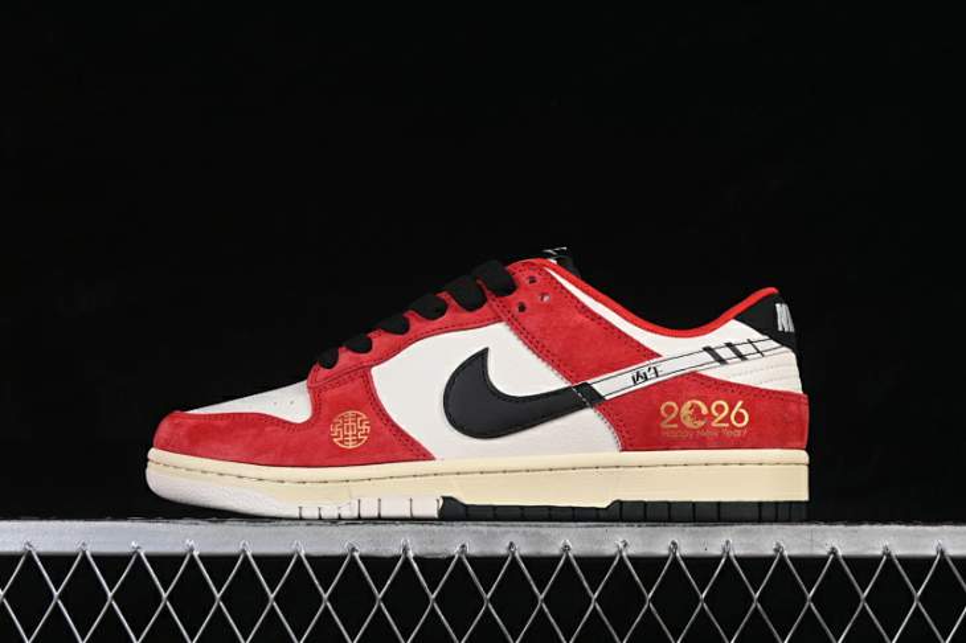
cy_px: 322
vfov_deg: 18.2
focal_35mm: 75
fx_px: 2011
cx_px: 483
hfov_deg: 27.0
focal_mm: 50
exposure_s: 1/80
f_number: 8
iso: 160
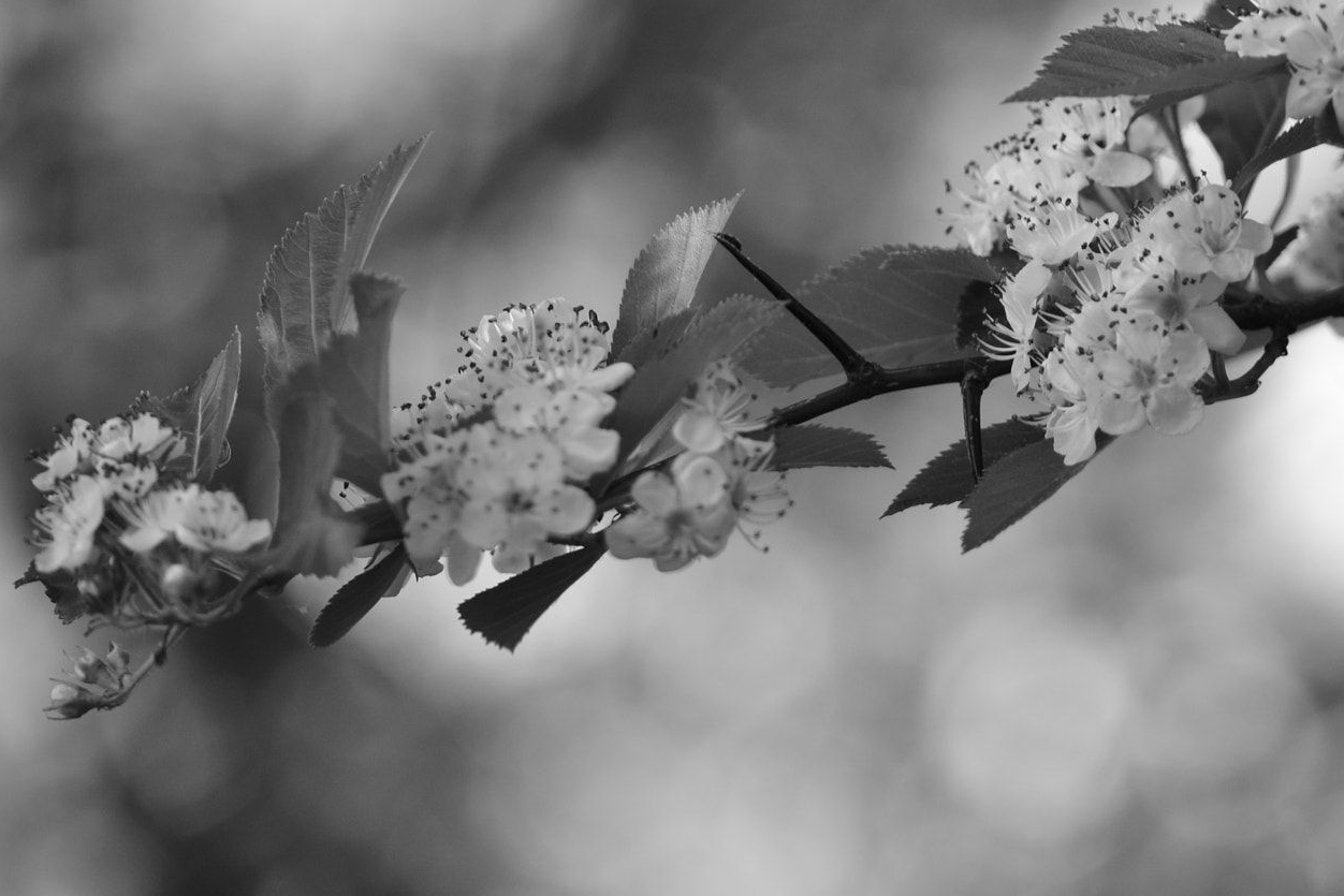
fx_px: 7878
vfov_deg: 6.5
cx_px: 1062
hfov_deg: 9.7
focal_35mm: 211
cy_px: 236
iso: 110
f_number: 4.5
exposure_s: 1/100
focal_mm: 86
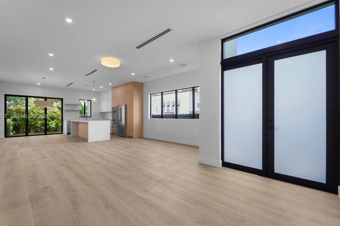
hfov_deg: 100.3
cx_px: 161
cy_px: 117
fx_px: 142
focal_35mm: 15
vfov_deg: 77.3
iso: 250
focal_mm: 14
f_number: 11
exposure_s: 1/40
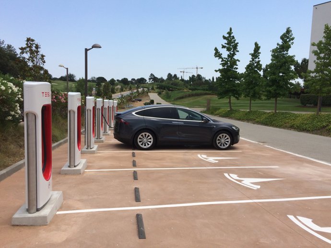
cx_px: 166
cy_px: 124
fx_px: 277
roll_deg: -1.3
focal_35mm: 29
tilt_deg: -7.3
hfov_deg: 61.6
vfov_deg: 48.3
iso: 32
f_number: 2.2
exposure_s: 1/1953
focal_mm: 4.15
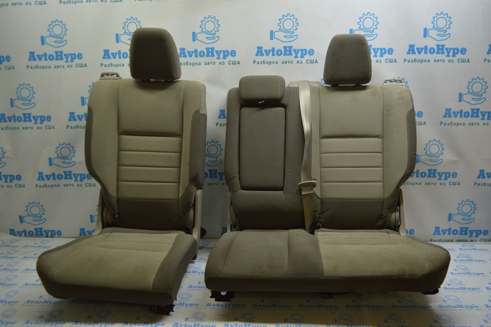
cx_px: 246
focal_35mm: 30
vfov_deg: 43.5
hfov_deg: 62.0
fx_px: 409
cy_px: 164
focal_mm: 20
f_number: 3.5
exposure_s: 1/100
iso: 400
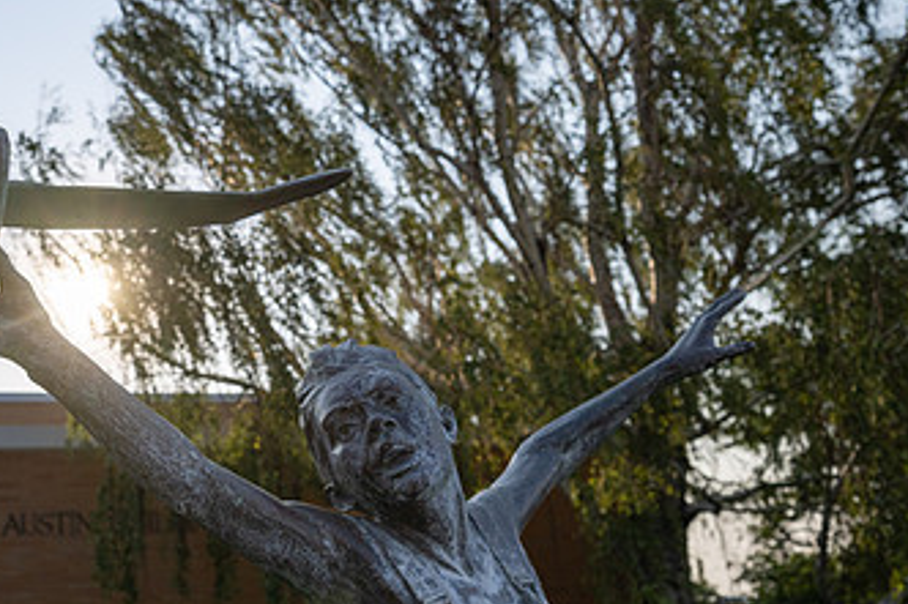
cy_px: 428
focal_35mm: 43
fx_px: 1084
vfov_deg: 30.8
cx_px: 193
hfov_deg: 43.5
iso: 200
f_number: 4
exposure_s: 1/5000
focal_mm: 24
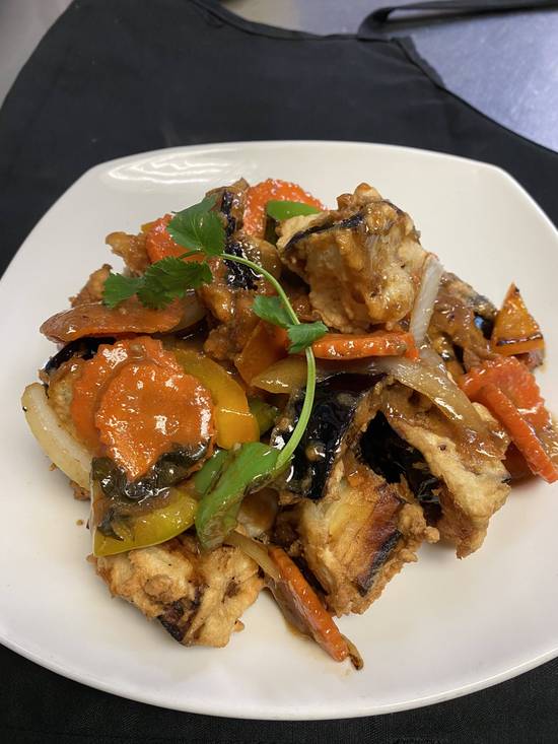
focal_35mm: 26
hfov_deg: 53.1
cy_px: 372
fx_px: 559
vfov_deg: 67.3
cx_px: 279
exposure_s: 1/60
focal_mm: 4.25
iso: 100
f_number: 1.8
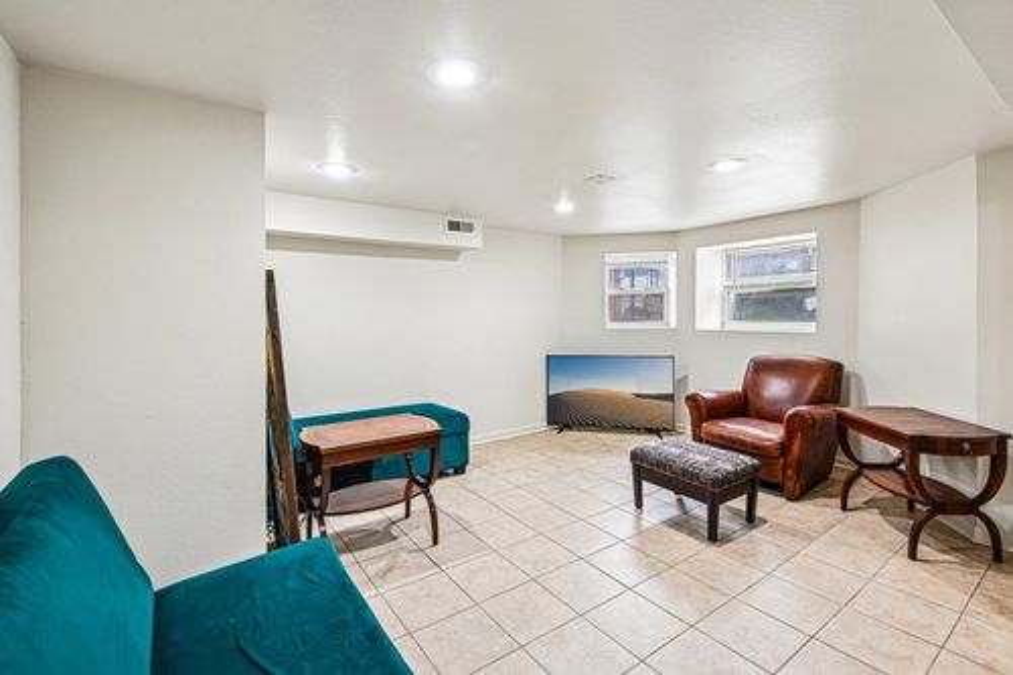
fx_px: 450
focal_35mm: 16
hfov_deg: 96.8
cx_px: 506
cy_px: 338
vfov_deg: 73.7
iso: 400
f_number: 13
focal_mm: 16
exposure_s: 1/3.33
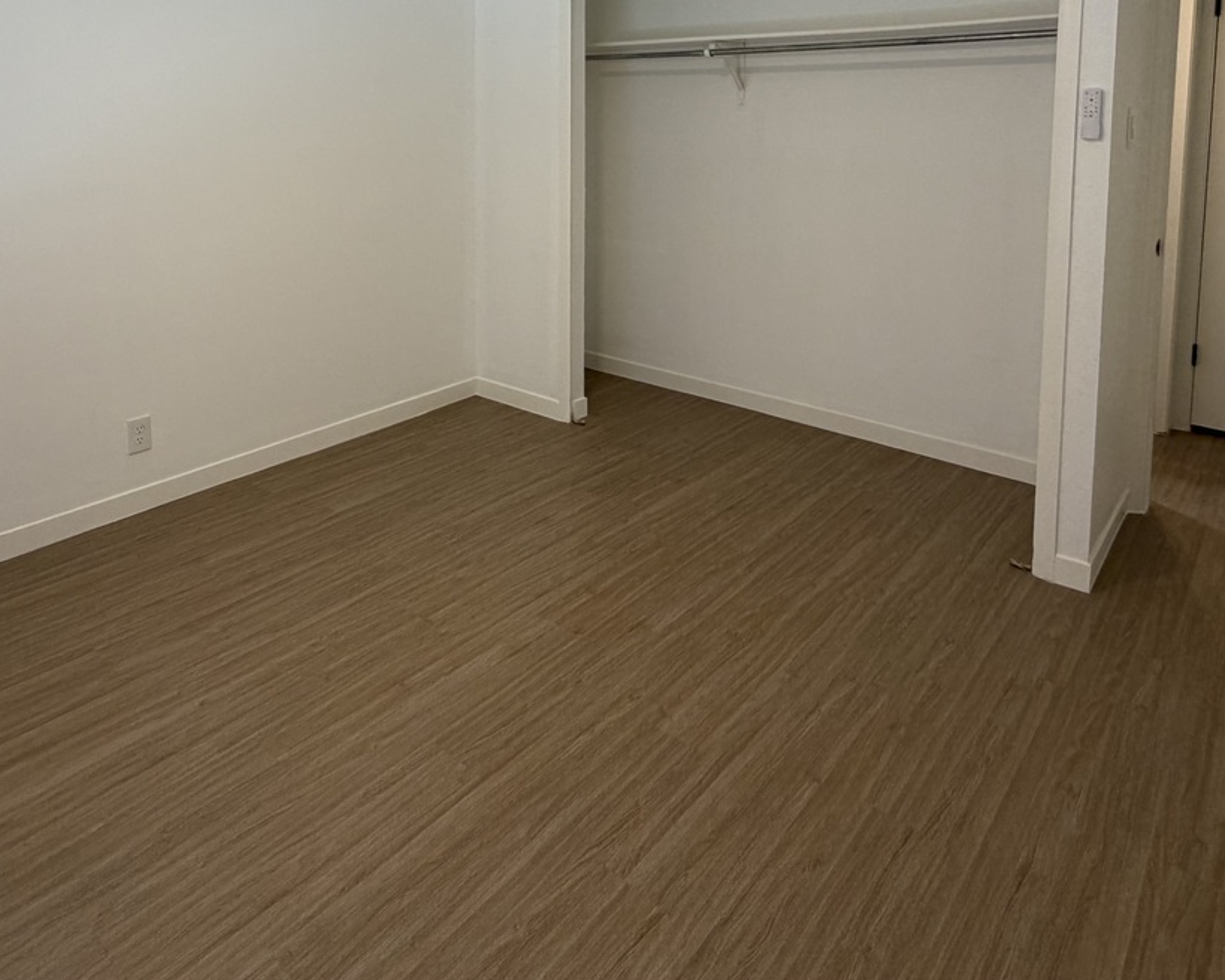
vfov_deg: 54.3
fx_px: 870
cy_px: 181
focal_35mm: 24
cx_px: 500
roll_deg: +0.3
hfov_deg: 69.7
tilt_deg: -4.9
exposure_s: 1/63
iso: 125
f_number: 2.2
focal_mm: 2.22
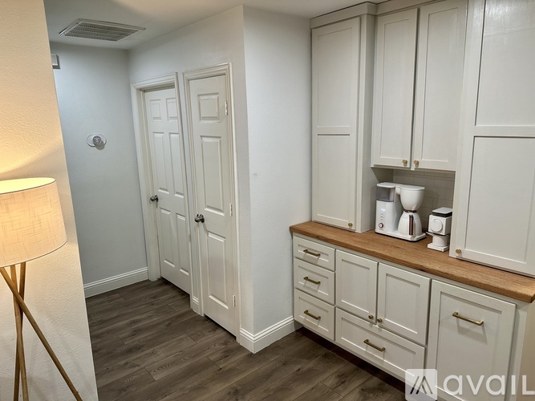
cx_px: 268
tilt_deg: -12.2
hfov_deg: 71.6
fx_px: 371
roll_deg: +0.6
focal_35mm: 24
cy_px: 200
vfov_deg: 56.8
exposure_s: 1/120
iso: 200
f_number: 1.78
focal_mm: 6.86
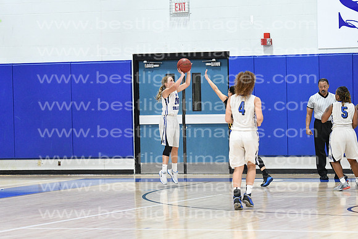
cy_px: 120
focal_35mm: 174
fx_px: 1731
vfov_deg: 7.9
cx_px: 179
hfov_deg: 11.8
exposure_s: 1/640
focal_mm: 116
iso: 5000
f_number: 3.2
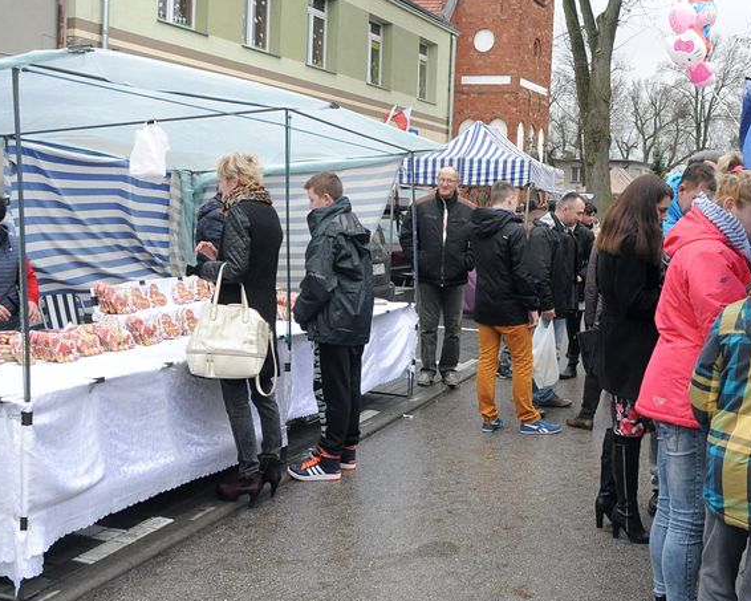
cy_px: 263
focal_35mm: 38
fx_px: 845
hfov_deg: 46.9
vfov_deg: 39.1
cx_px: 524
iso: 1600
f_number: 8
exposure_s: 1/250
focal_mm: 18
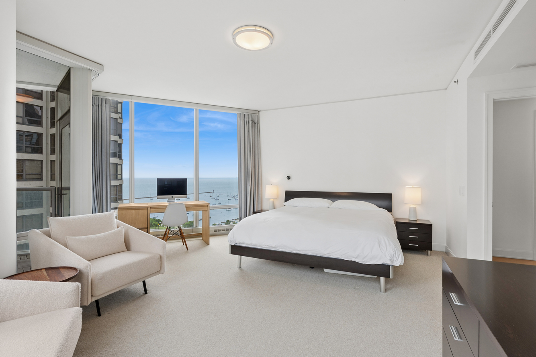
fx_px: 253
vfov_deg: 70.4
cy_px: 183
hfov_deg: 93.3
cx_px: 270
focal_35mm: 17
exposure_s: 1/125
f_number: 11
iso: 200
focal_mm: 14
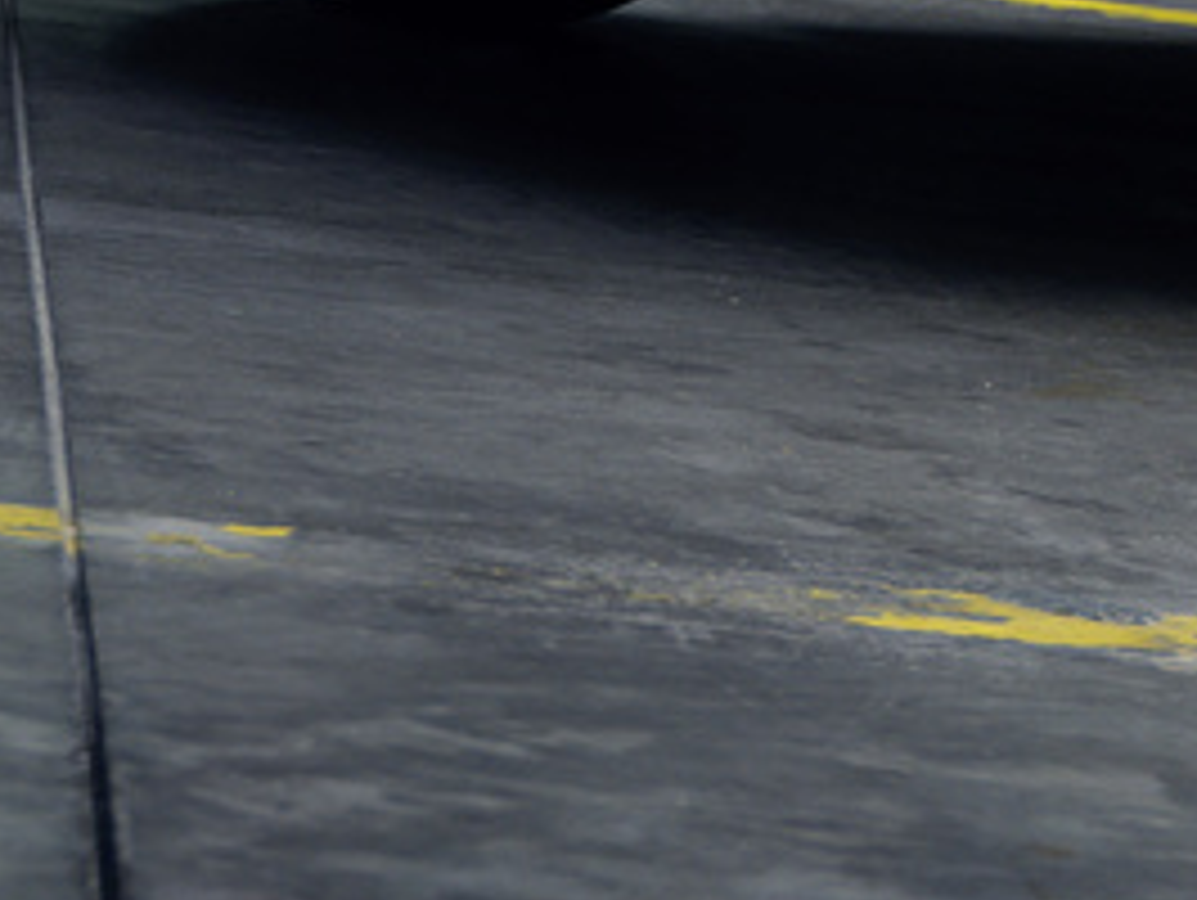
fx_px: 7407
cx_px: 1820
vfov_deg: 6.6
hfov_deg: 9.0
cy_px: -1339
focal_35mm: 214
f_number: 2.8
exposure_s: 1/40
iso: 250
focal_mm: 33
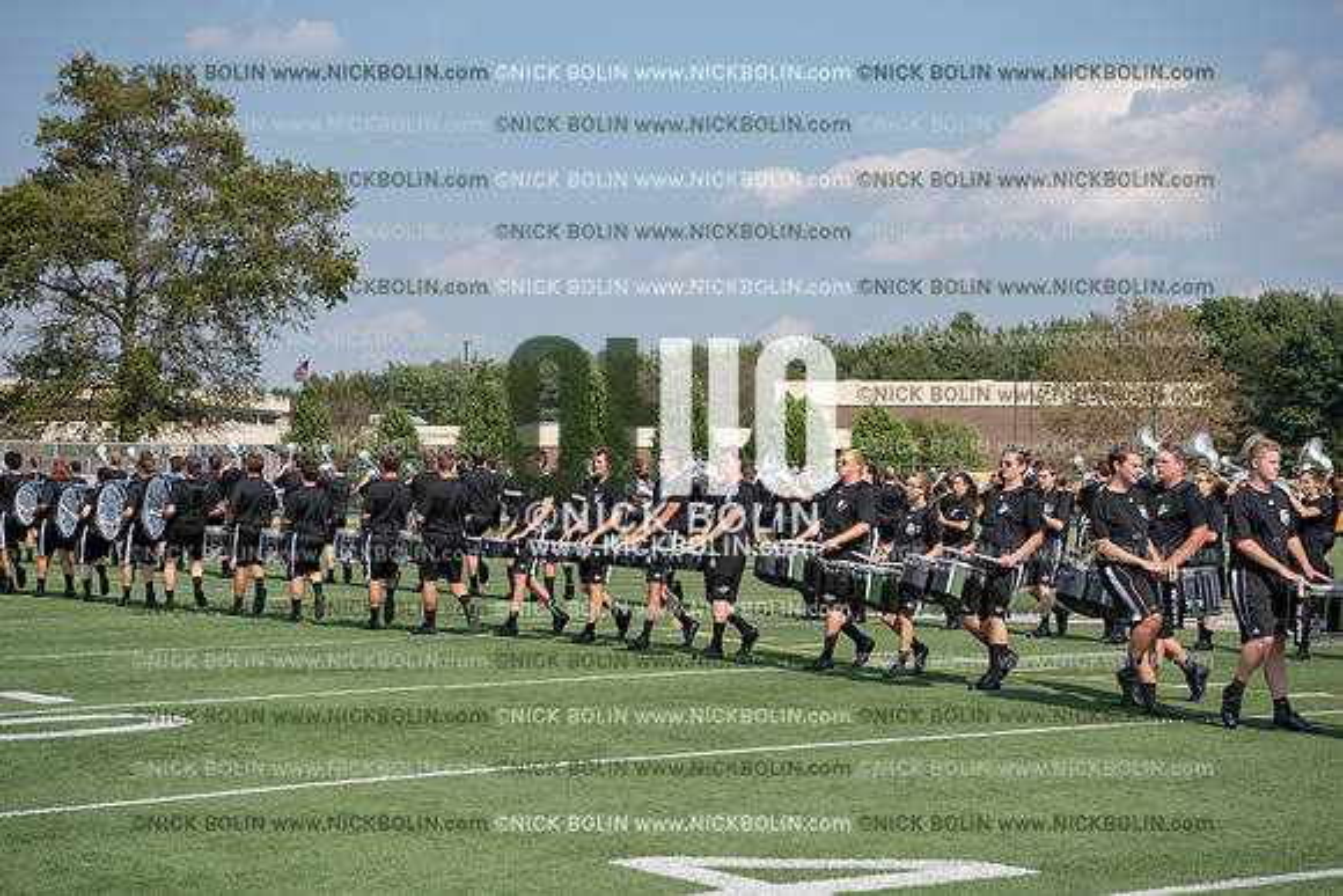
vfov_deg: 19.5
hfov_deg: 28.8
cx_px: 672
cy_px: 448
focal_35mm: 70
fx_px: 2612
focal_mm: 70
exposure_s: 1/1250
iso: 200
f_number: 5.6
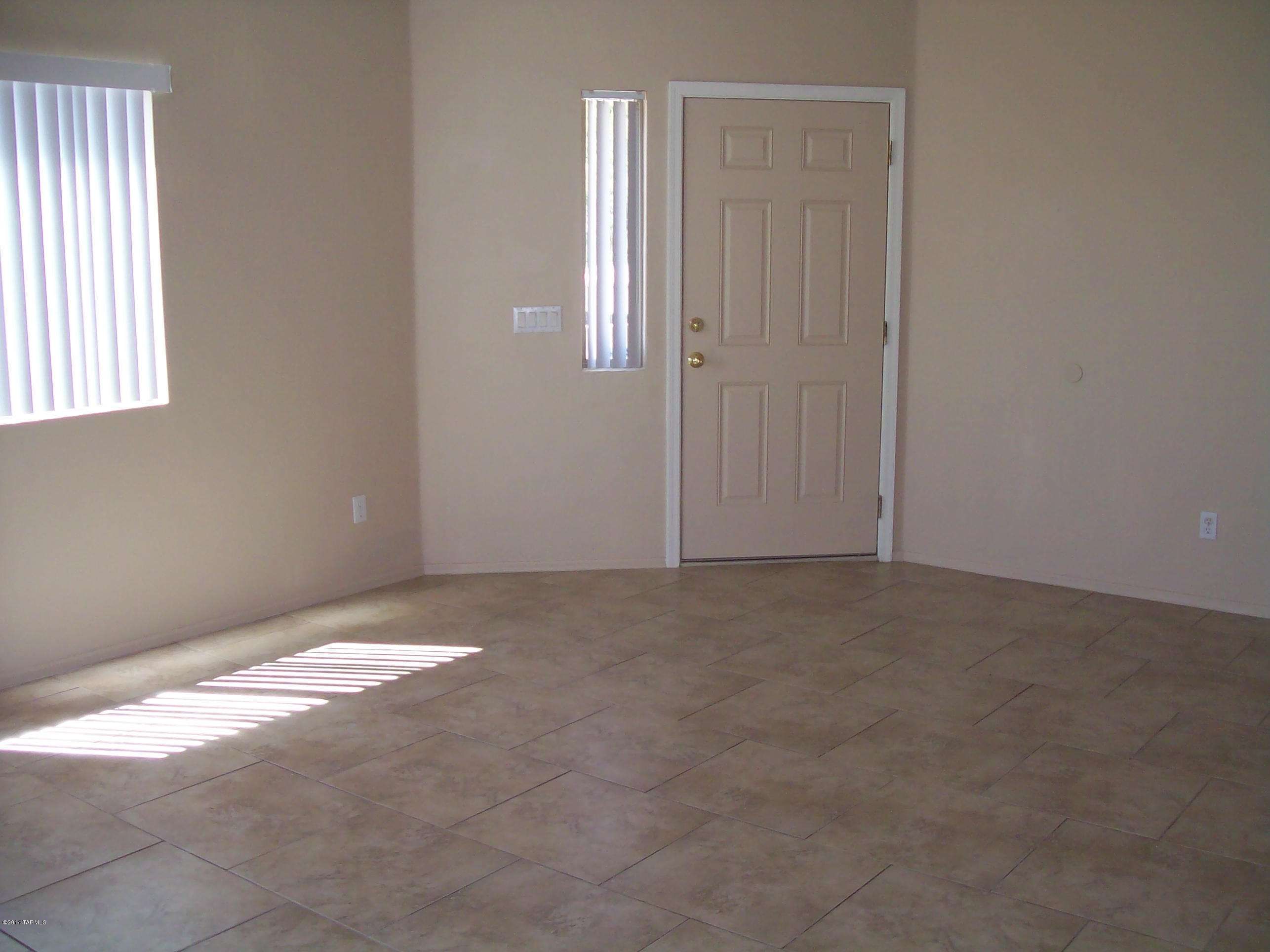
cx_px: 635
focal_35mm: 36
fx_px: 1321
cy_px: 476
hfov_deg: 51.4
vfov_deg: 39.6
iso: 80
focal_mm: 6
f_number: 2.7
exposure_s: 1/64
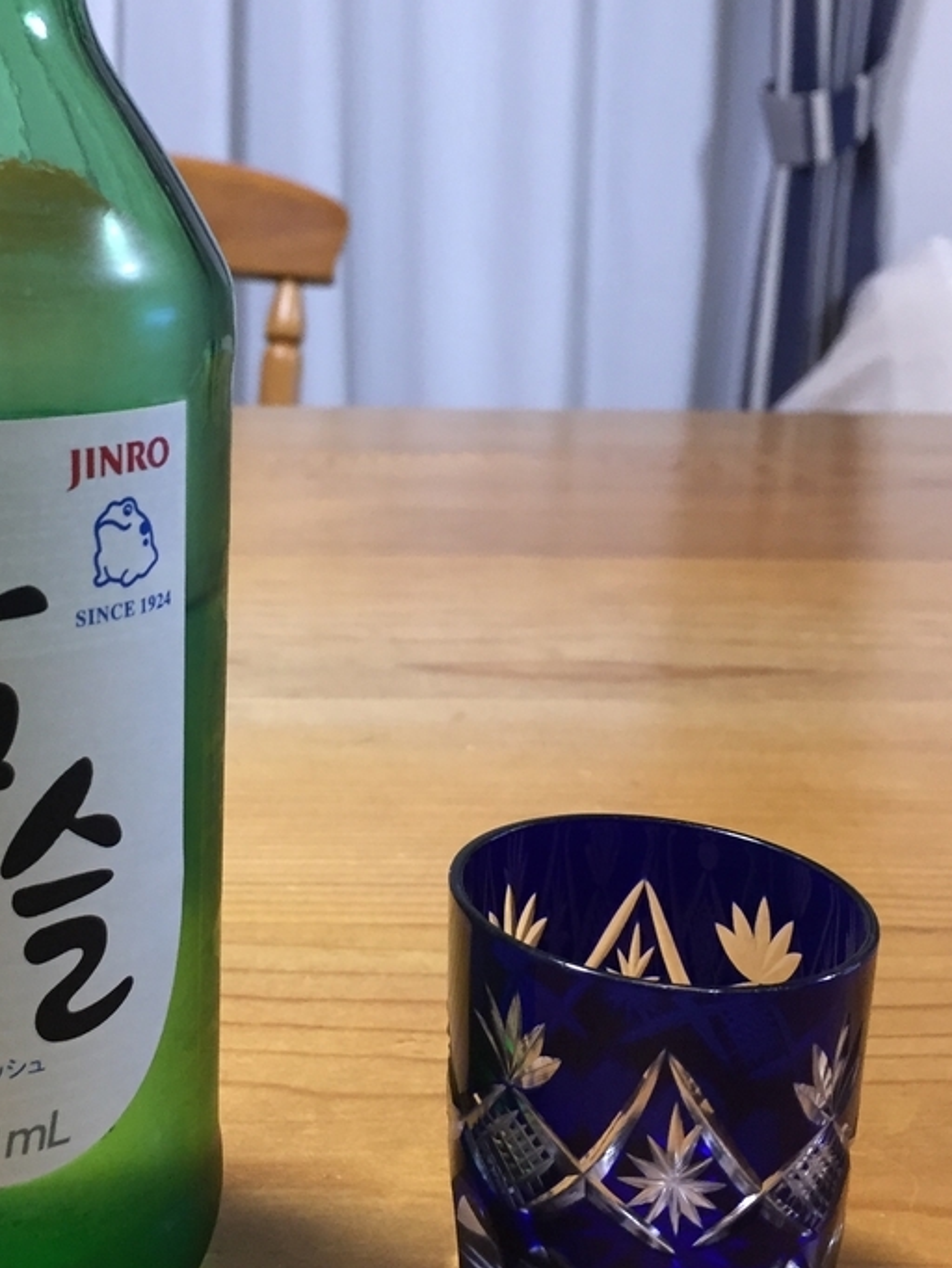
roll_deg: -1.6
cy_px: 528
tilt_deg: -12.2
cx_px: 257
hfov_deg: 28.2
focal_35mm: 51
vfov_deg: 37.4
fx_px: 1869
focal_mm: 4.15
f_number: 2.2
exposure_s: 1/30
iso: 125
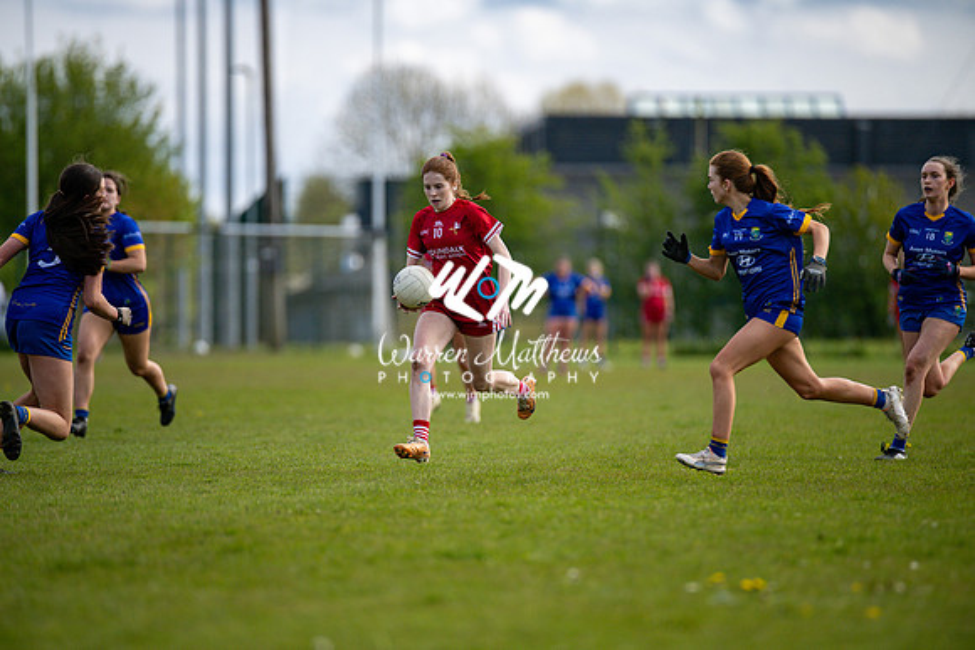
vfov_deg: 4.6
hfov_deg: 6.9
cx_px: 488
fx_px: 8127
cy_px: 325
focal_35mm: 300
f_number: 2.8
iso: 320
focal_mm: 300
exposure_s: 1/6400
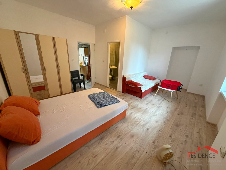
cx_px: 113
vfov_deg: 85.7
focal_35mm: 14
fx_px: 91
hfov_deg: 102.1
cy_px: 85
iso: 400
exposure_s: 1/50
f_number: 2.2
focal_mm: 2.22
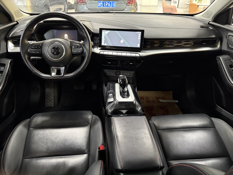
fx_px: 175
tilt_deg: -29.6
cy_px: 88
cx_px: 116
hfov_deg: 67.3
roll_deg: -0.8
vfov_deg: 53.1
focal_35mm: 26
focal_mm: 5.96
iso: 500
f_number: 1.6
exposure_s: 1/25
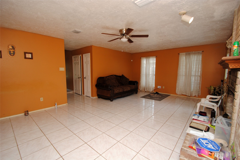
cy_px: 80
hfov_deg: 100.3
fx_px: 100
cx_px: 120
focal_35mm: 15
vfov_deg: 77.5
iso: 200
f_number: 4
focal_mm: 10
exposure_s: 1/60
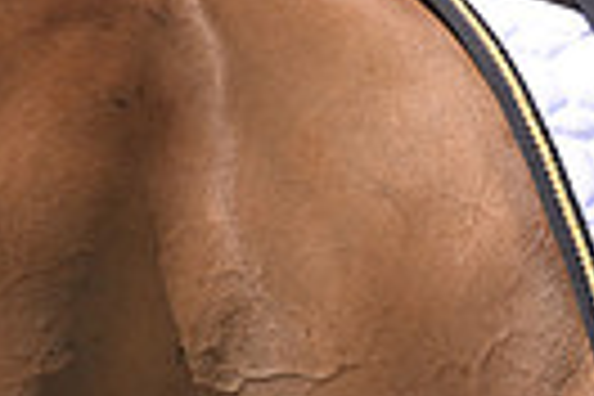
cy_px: -340
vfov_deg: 0.8
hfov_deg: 1.2
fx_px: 28988
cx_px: 1148
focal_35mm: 1757
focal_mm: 400
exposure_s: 1/1250
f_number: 5
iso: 320
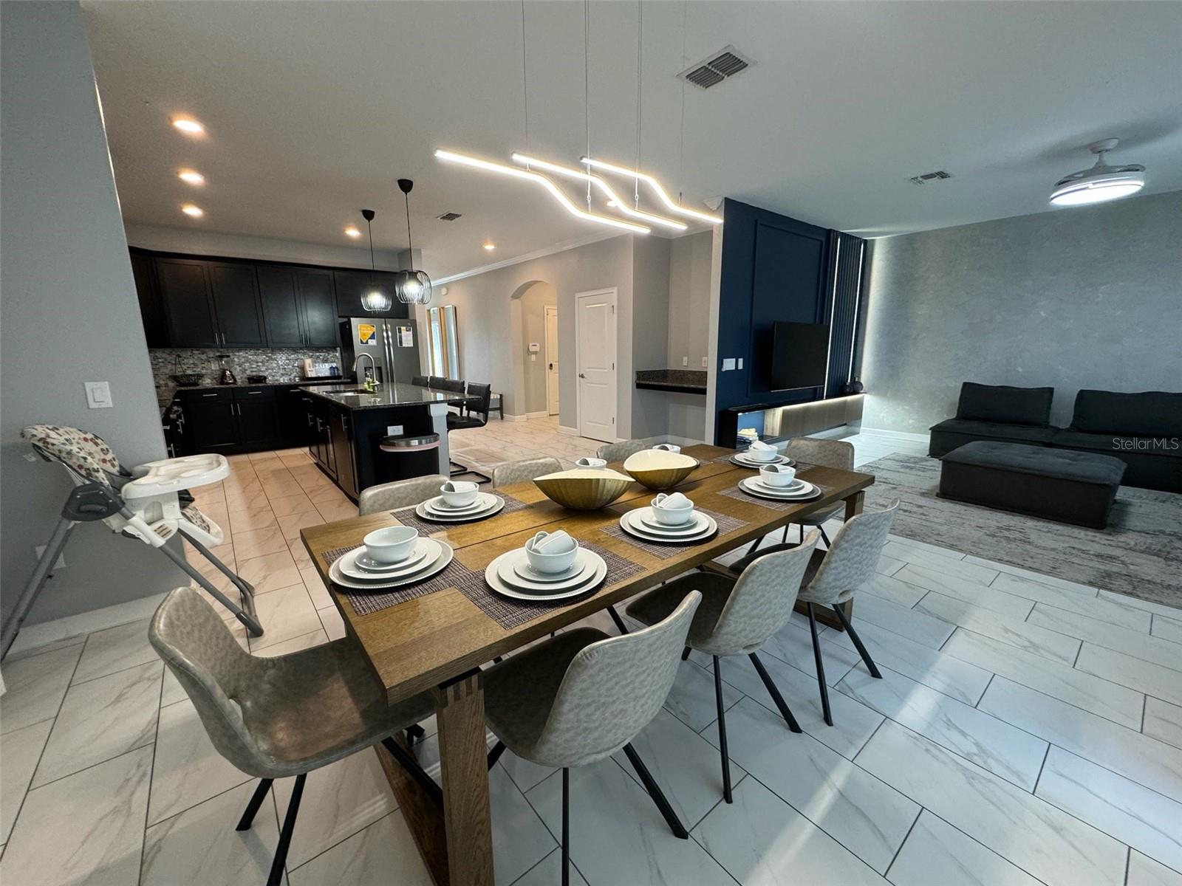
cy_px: 443
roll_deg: +0.2
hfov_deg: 102.1
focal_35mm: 14
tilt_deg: -11.8
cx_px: 591
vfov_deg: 85.7
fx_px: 478
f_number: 2.2
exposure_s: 1/60
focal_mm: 2.22
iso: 200
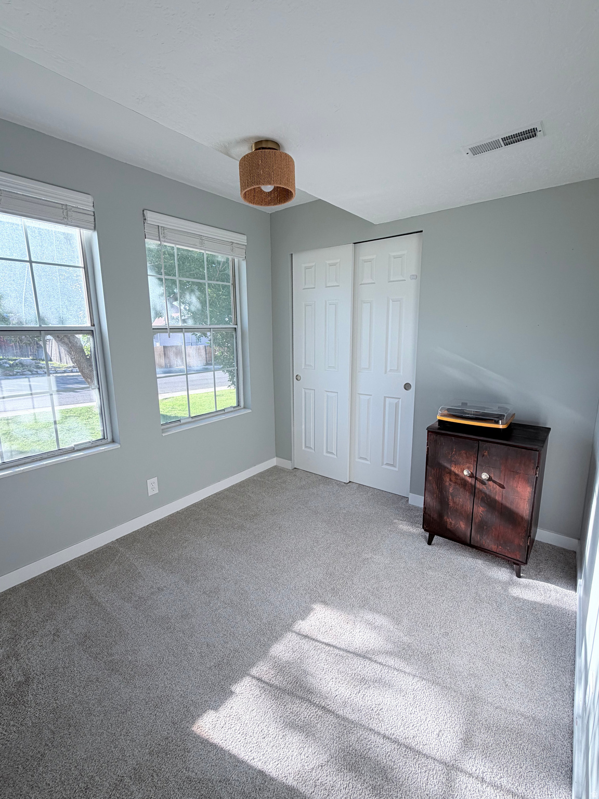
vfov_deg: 102.1
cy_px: 400
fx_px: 323
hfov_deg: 85.7
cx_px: 300
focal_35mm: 14
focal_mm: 2.22
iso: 40
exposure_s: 1/180
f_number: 2.2
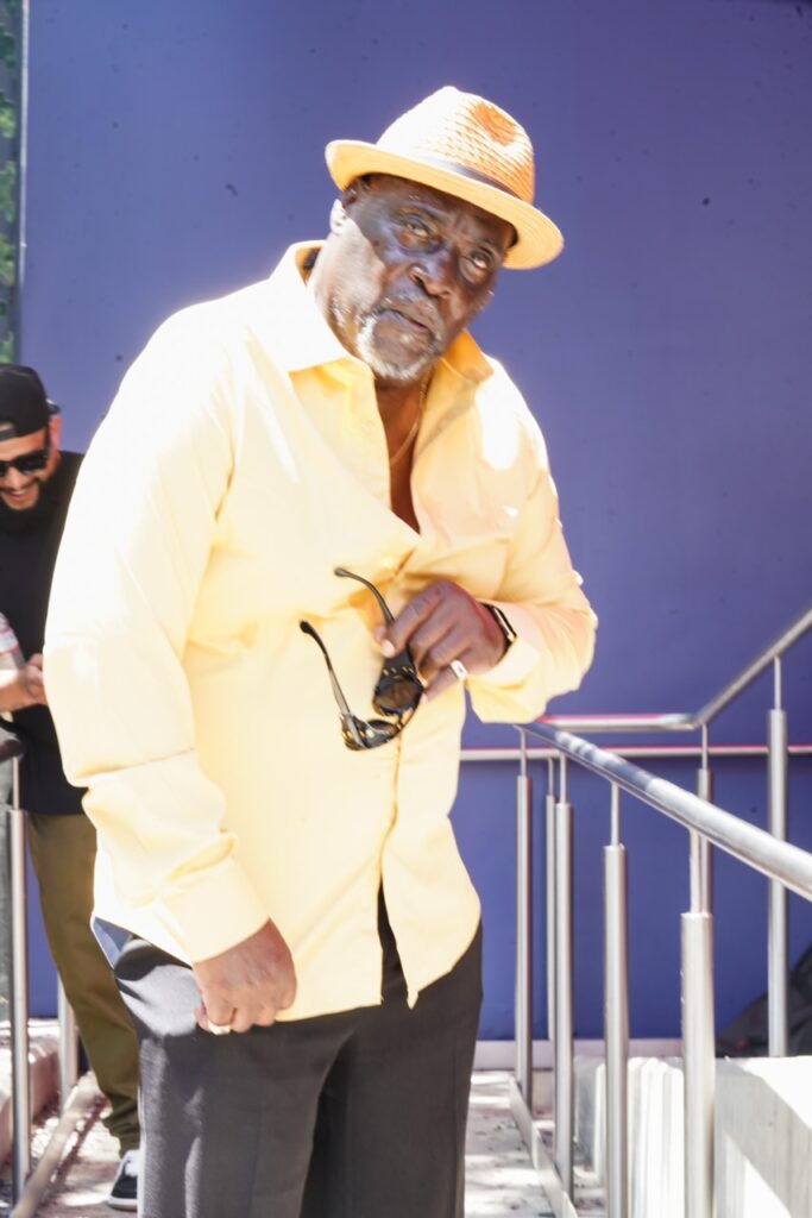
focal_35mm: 93
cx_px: 406
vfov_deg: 21.9
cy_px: 609
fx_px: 3145
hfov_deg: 14.7
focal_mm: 93
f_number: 16
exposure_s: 1/25
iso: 640
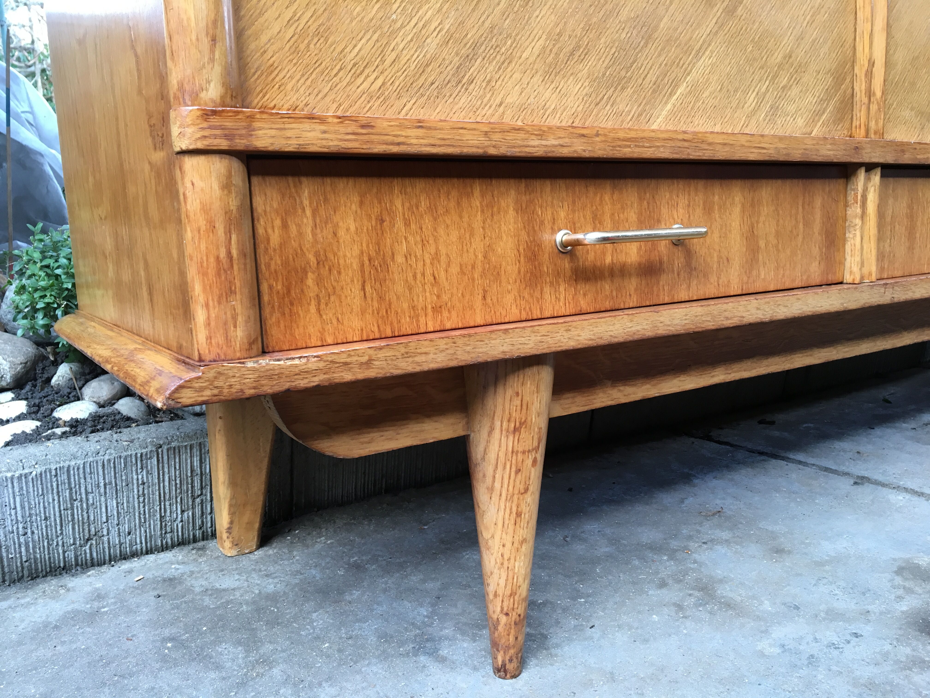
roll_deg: +3.0
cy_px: 349
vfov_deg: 48.2
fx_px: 779
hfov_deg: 61.7
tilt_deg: -8.8
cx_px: 465
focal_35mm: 29
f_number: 2.2
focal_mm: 4.15
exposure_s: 1/33
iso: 32
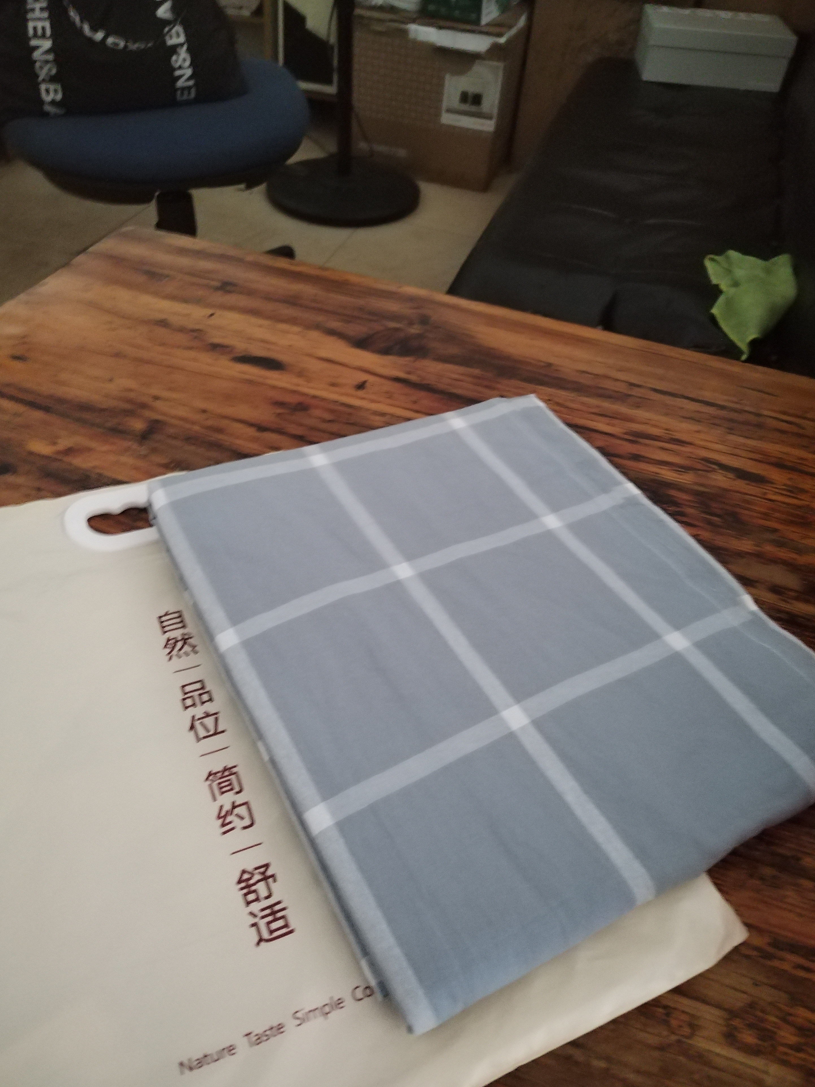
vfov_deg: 65.3
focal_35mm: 27
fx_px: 848
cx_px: 405
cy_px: 552
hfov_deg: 51.4
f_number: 1.8
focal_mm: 4.75
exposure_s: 1/20
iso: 1455
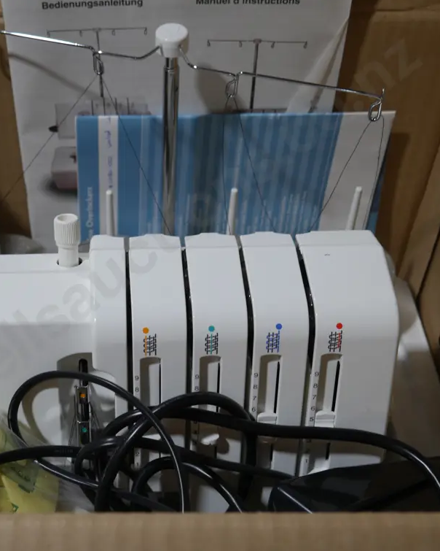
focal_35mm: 53
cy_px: 275
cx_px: 114
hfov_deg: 28.2
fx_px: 863
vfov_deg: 35.4
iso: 200
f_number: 4.4
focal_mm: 20
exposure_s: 1/125
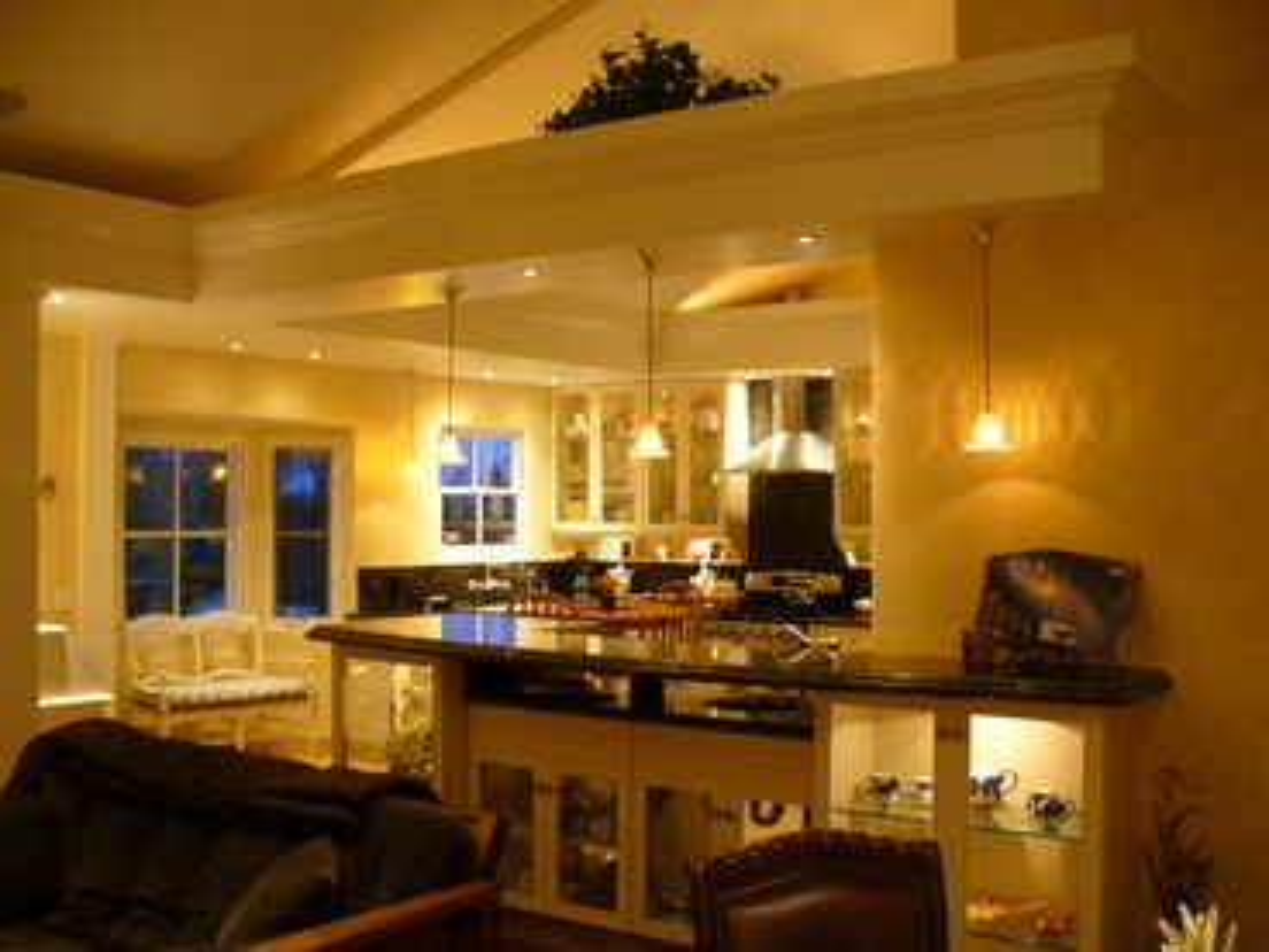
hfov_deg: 50.1
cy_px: 476
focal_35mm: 37
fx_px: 1356
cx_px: 634
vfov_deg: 38.7
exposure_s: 1/8
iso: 200
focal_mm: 6.1
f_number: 2.8
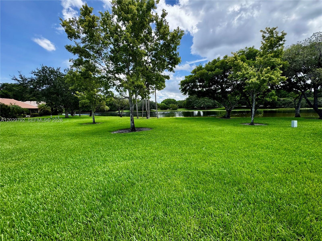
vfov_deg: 85.7
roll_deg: +2.5
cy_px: 120
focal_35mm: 14
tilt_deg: -5.6
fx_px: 130
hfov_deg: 102.1
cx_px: 161
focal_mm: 2.22
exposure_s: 1/375
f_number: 2.2
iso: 40
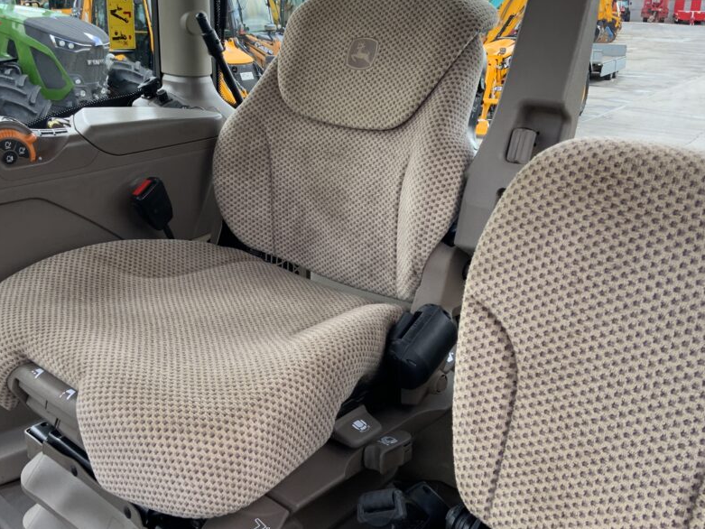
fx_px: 774
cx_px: 315
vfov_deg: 37.7
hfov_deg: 48.9
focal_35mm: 38
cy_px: 229
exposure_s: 1/149
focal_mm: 3
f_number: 1.8
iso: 16
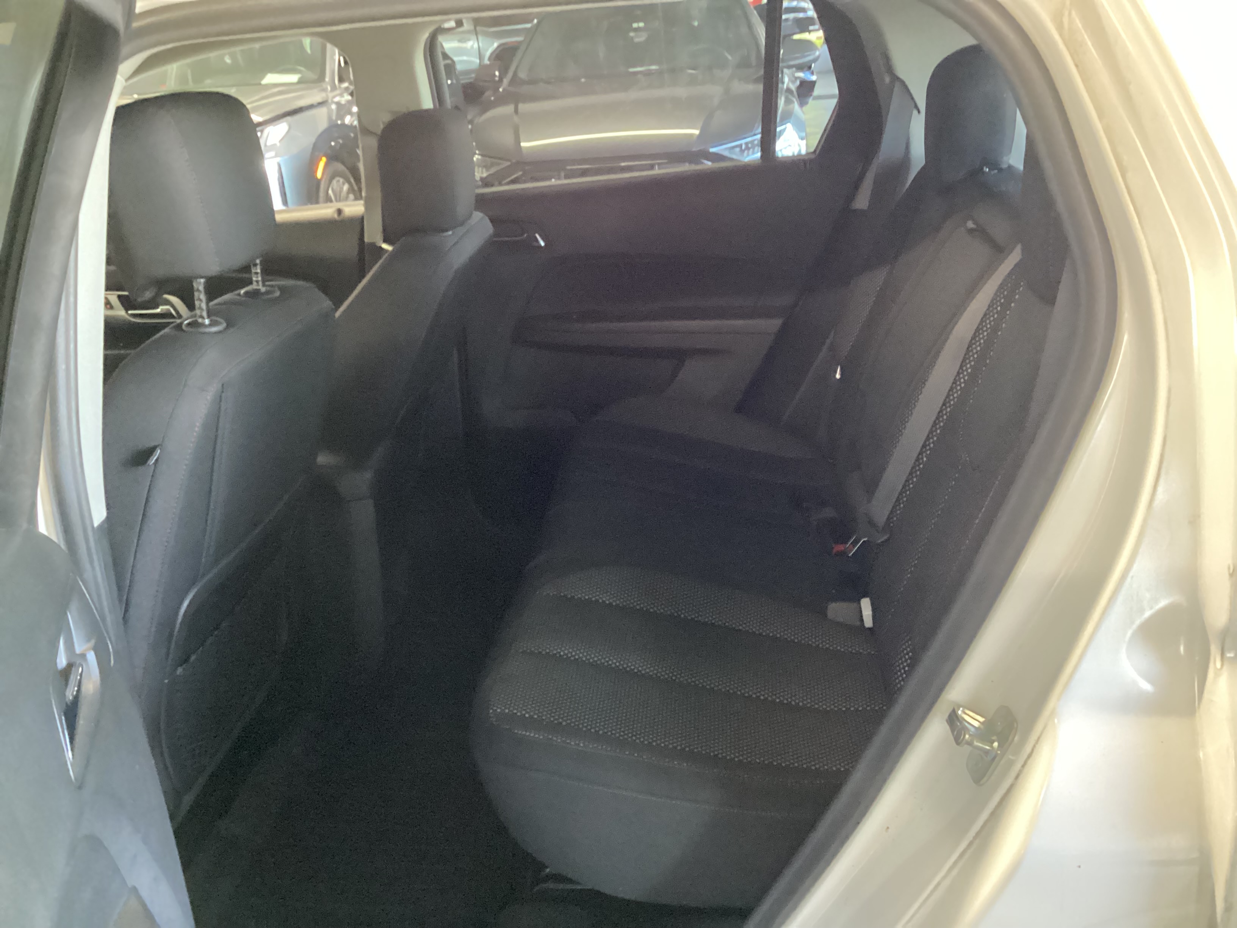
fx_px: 1108
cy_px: 464
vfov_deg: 45.4
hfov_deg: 58.4
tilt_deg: -24.5
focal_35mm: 31
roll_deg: +3.7
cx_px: 618
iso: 800
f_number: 2.4
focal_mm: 3.3
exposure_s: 1/25
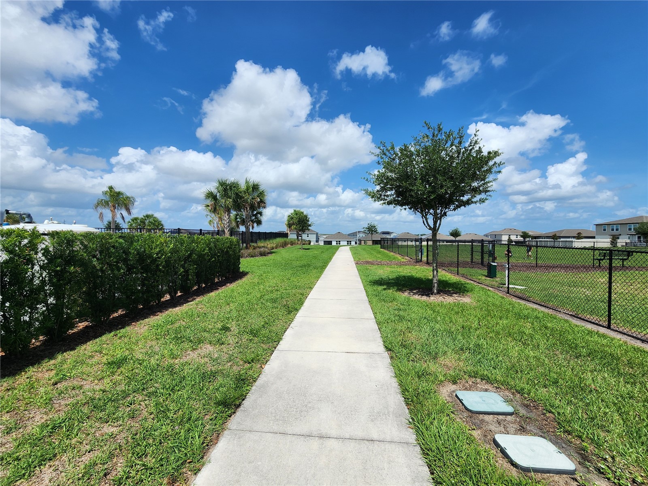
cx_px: 324
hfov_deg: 106.2
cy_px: 243
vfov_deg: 89.9
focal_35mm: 13
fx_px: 243
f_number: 2.2
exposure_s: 1/3100
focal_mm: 2.2
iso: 50
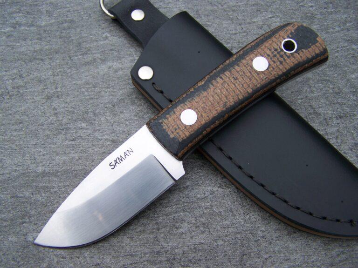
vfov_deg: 37.7
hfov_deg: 49.0
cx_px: 179
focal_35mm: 38
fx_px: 393
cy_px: 134
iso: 64
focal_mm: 6.3
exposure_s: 1/80
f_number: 2.8
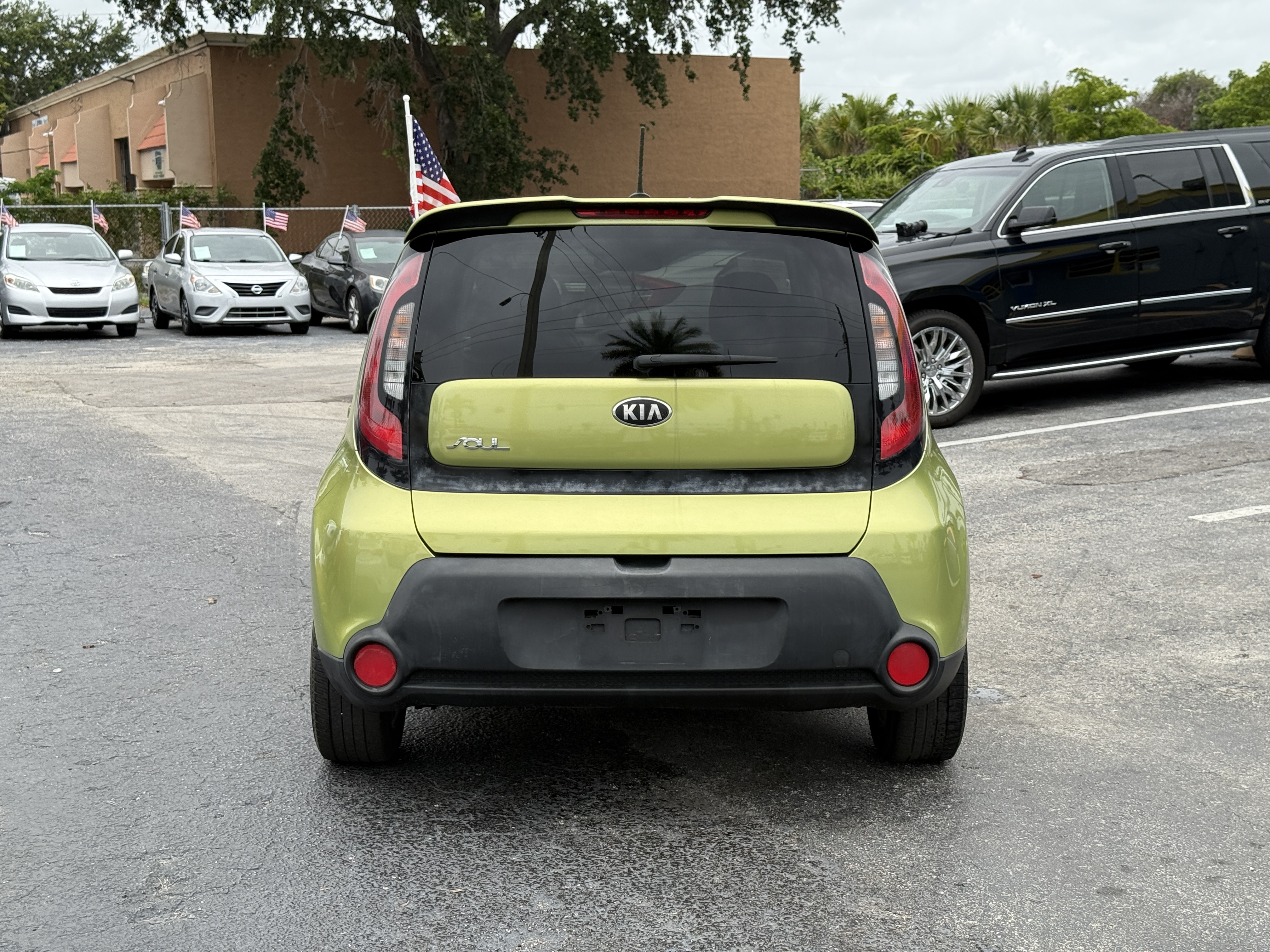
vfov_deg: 30.3
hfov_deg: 39.7
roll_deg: +0.8
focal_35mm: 48
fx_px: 1761
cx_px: 635
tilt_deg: -6.7
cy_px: 476
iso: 64
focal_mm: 6.76
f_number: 1.78
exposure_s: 1/2976
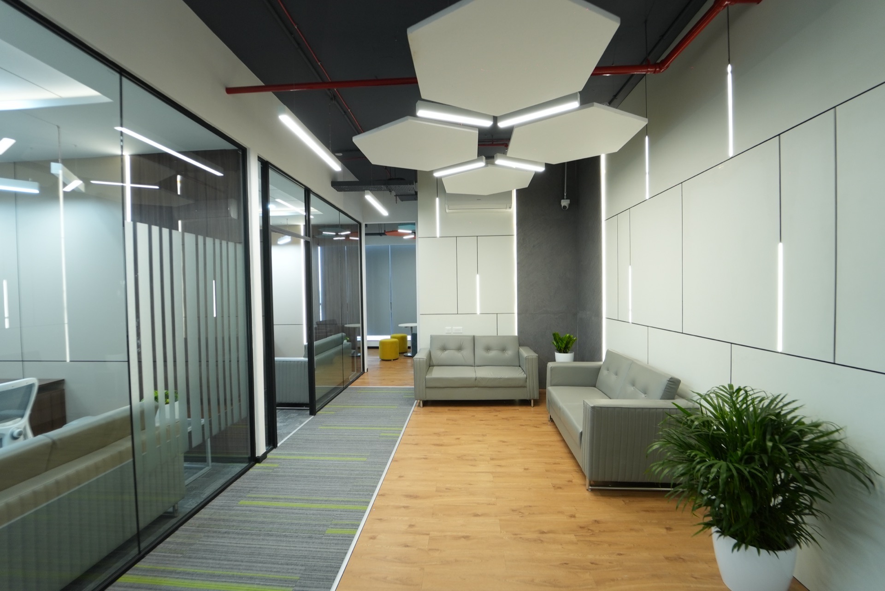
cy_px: 296
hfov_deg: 104.2
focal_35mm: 14
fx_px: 344
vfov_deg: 81.3
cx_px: 442
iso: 1000
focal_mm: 14
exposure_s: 1/100
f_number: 4
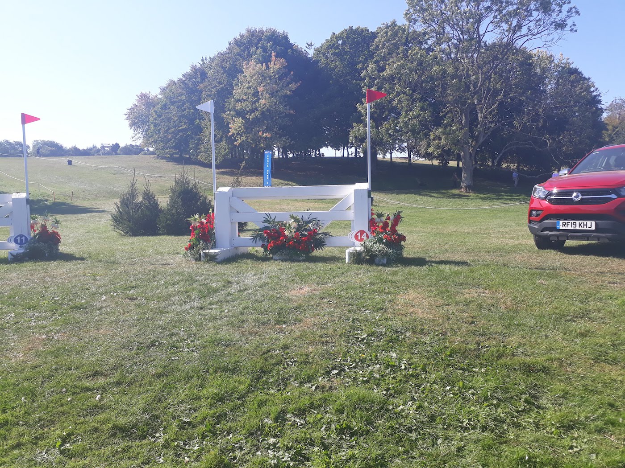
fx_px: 487
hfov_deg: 65.3
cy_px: 234
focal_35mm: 27
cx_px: 312
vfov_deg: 51.4
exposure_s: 1/736
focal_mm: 3.6
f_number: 1.9
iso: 40
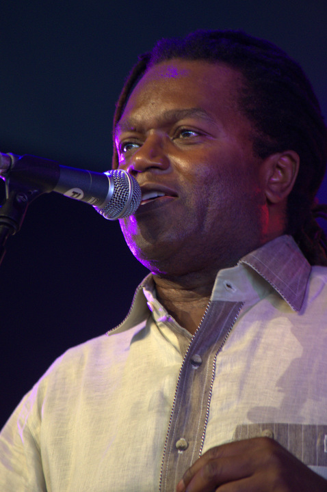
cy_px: 246
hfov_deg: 3.4
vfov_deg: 5.1
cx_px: 164
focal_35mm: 405
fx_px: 5534
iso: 2500
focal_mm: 270
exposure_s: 1/80
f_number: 6.3
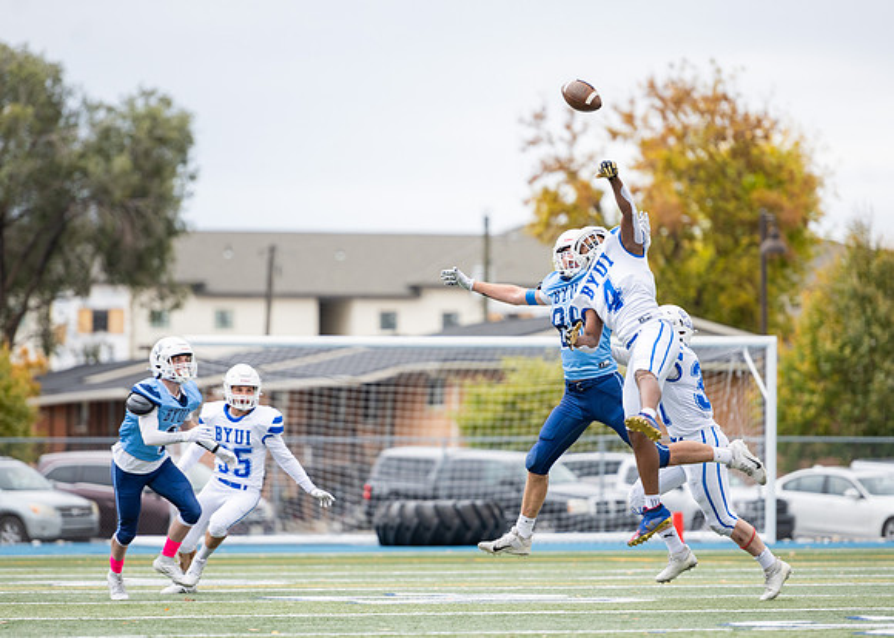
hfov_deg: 8.7
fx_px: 5846
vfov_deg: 6.2
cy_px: 335
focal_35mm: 230
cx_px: 424
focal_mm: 200
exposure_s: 1/1250
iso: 125
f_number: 2.8
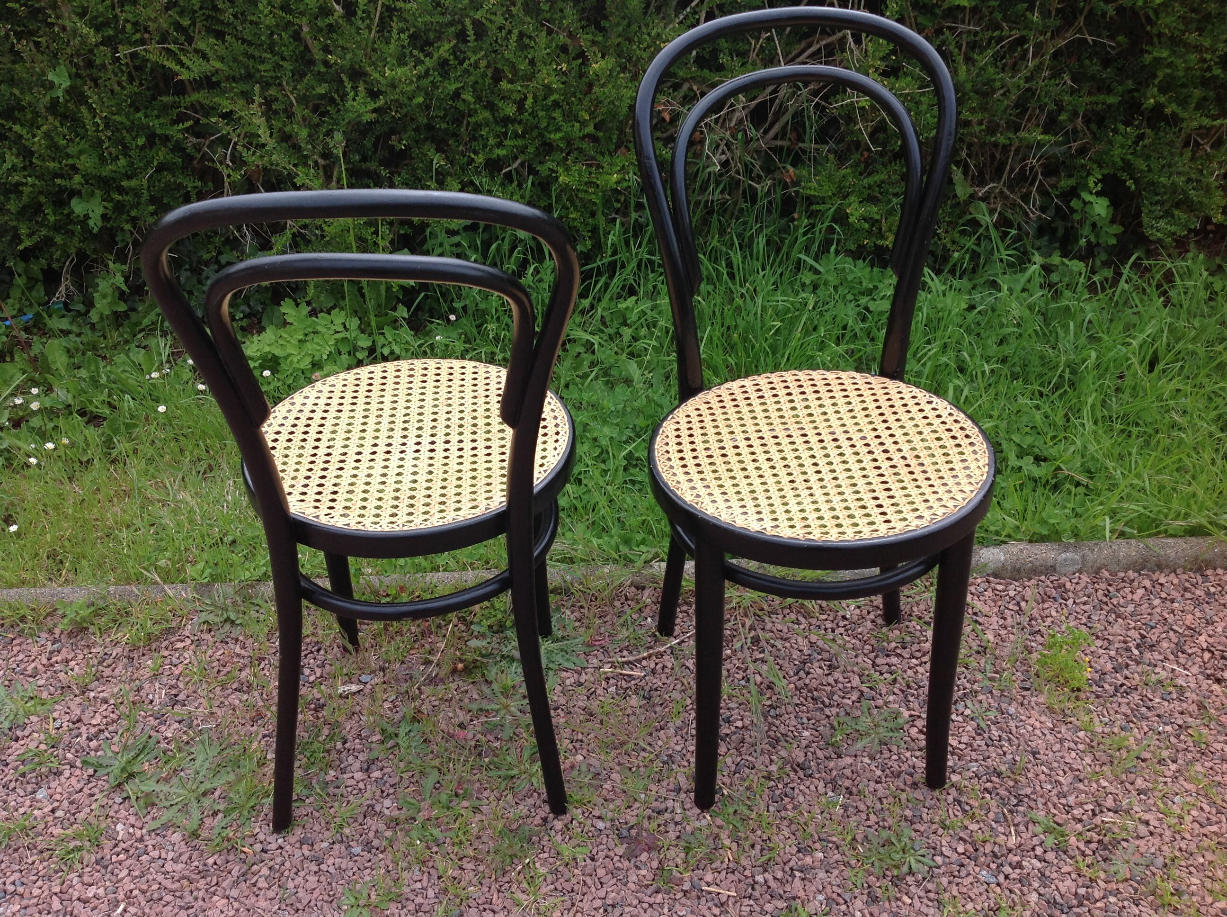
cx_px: 614
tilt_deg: -34.0
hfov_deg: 52.7
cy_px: 458
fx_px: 1239
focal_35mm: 35
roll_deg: +1.1
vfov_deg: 40.6
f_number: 2.4
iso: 50
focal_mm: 4.28
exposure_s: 1/672
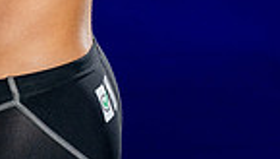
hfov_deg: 13.7
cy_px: -237
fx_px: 1160
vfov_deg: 7.3
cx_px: 33
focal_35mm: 156
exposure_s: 1/250
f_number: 7.1
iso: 2500
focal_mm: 48
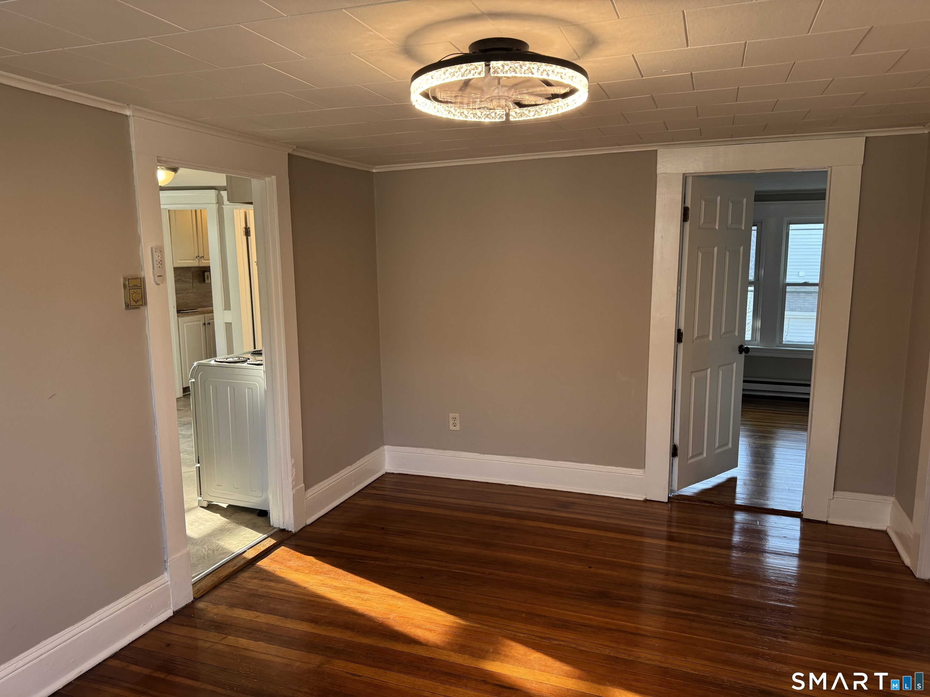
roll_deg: -0.1
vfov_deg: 56.8
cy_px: 348
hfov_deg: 71.6
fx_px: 645
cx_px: 465
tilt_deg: -9.6
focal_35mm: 24
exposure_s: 1/121
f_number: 1.78
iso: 160
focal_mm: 6.76
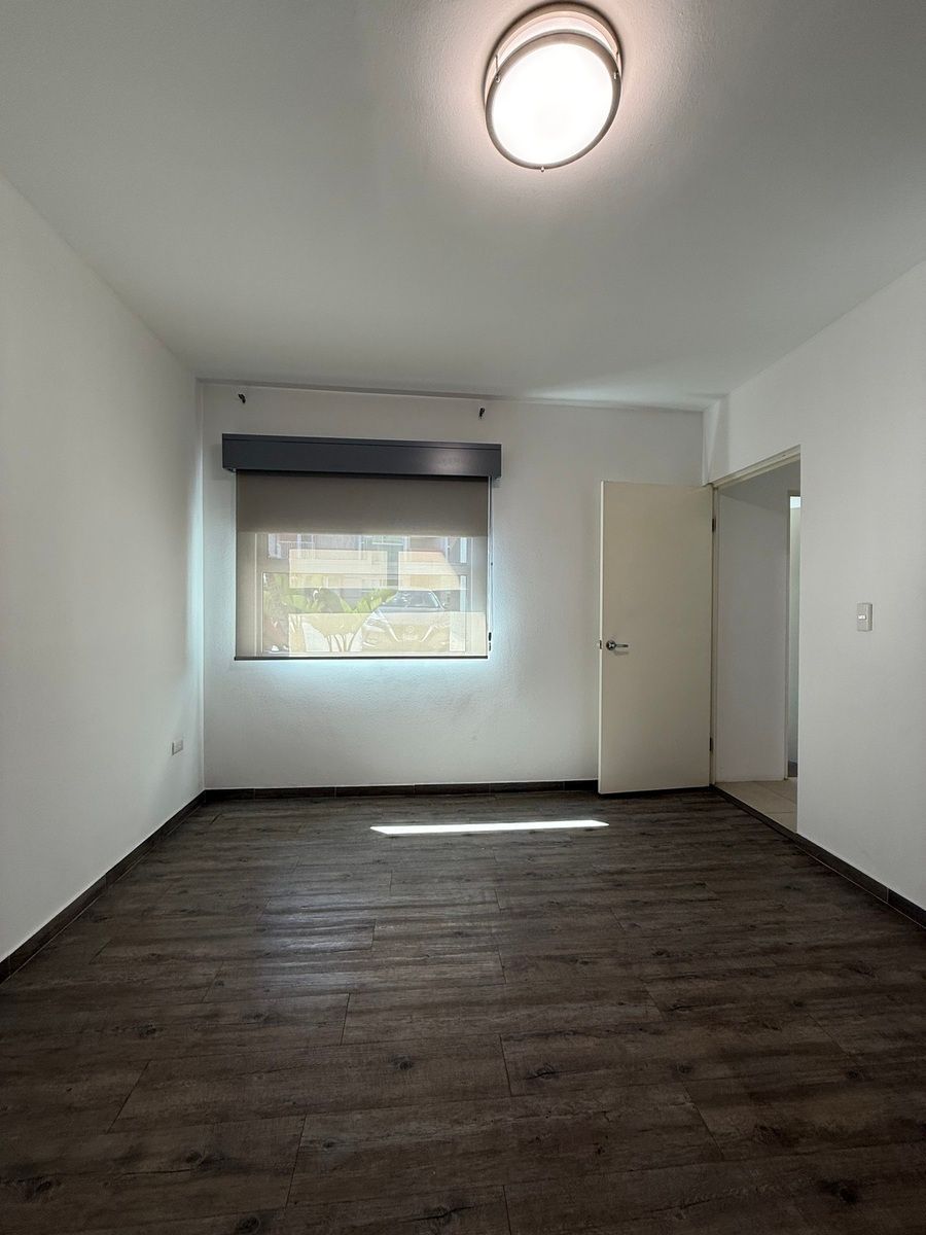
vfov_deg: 102.1
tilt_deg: +0.8
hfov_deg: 85.7
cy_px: 618
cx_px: 463
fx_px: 499
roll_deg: -0.5
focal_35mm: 14
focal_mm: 2.22
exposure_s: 1/120
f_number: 2.2
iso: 100
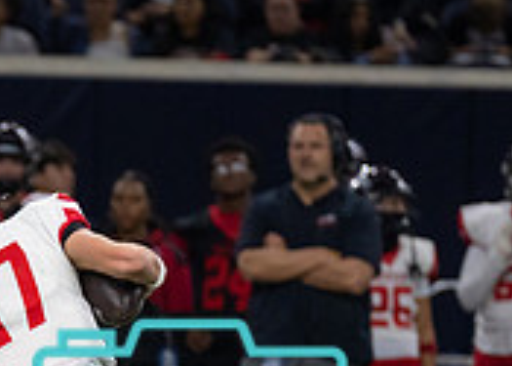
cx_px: -51
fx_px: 13116
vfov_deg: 1.6
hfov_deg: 2.2
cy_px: 397
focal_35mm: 902
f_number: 2.8
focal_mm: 200
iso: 1600
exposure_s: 1/1250
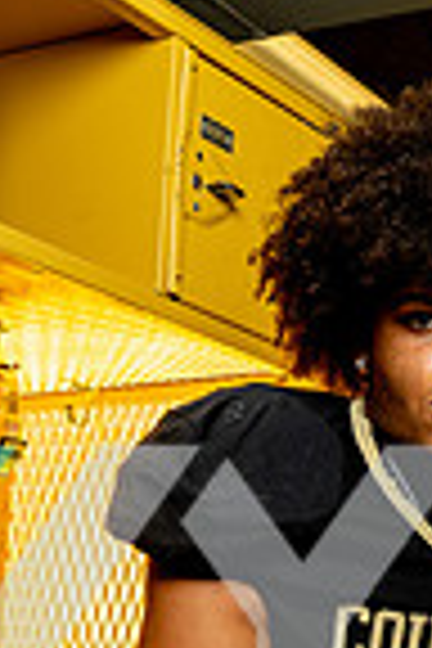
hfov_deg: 14.4
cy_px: 904
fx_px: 1692
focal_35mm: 94
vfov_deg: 19.5
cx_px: 418
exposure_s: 1/250
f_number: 5.6
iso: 250
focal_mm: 30
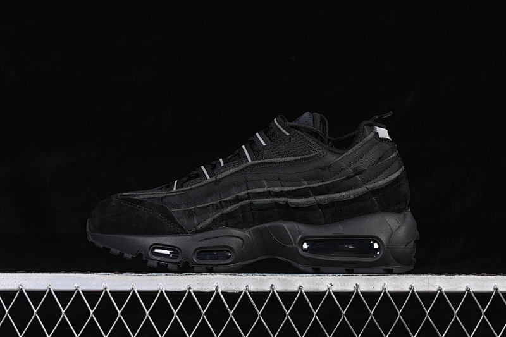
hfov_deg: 27.0
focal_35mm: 75
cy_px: 168
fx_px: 1054
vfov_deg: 18.2
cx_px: 253
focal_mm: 50
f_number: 6.3
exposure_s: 1/60
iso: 160
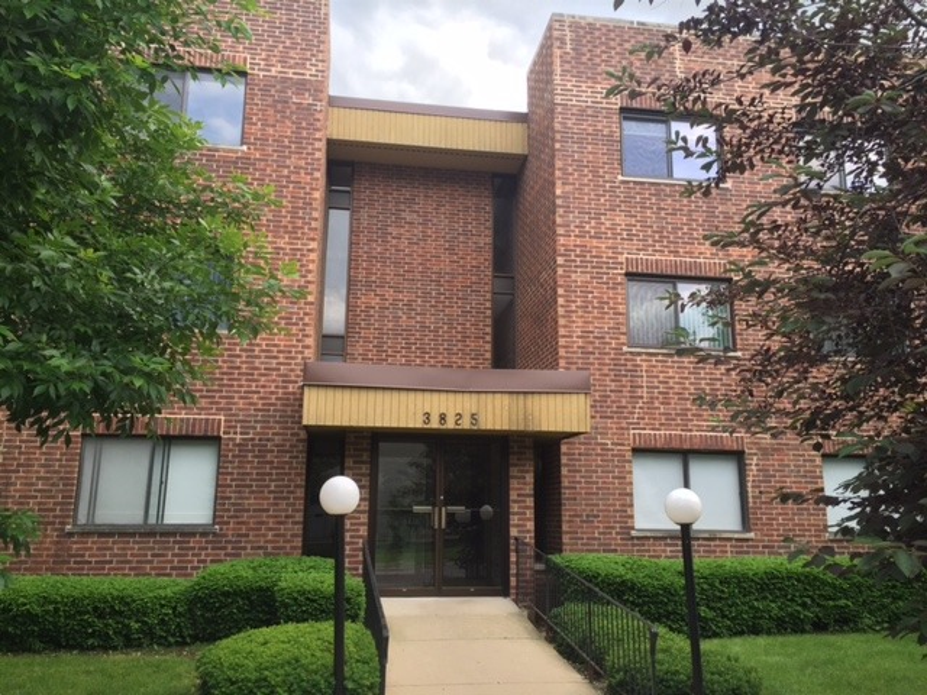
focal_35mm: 29
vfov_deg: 48.2
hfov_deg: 61.7
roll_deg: -0.4
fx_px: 777
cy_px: 348
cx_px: 464
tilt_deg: +12.0
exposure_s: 1/250
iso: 32
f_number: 2.2
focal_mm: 4.15
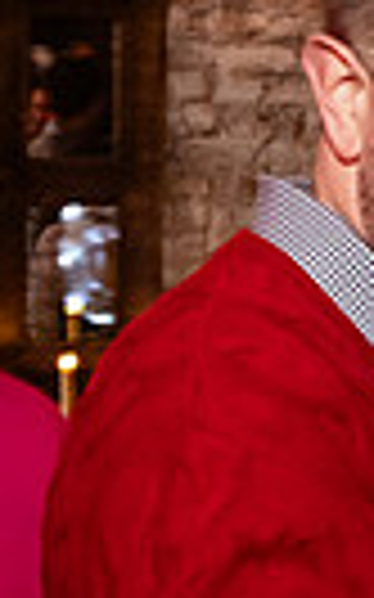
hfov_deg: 11.1
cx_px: 509
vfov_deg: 18.1
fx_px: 1877
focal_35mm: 115
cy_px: 402
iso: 3200
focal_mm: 24
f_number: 3.2
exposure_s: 1/100
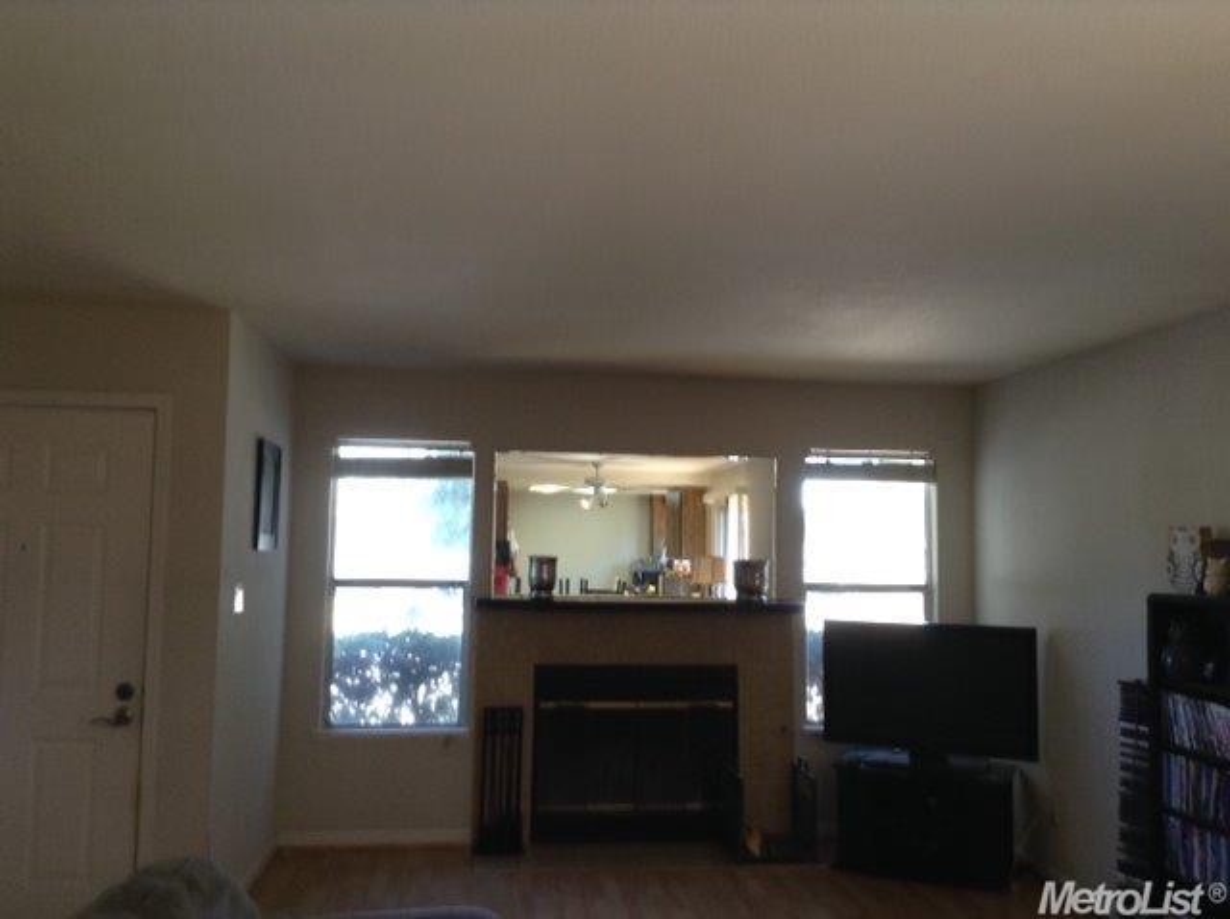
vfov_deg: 42.8
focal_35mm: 33
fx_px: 1171
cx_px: 615
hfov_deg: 55.4
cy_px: 460
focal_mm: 3.3
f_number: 2.4
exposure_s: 1/24
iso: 50
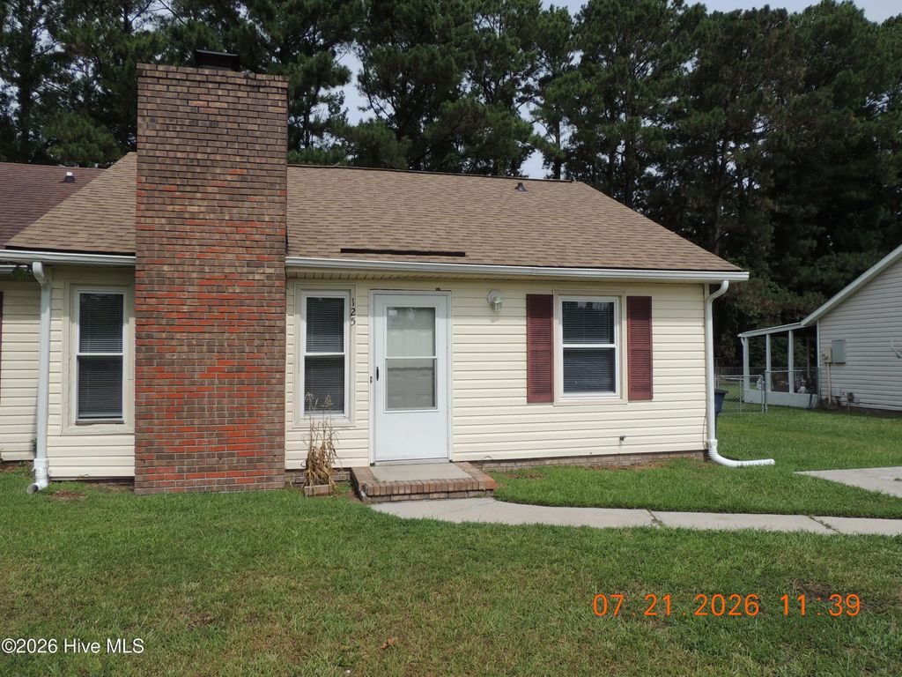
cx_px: 451
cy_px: 338
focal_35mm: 24
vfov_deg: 56.8
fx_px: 625
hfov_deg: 71.6
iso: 100
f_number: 3.7
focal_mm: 4.3
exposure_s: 1/1250
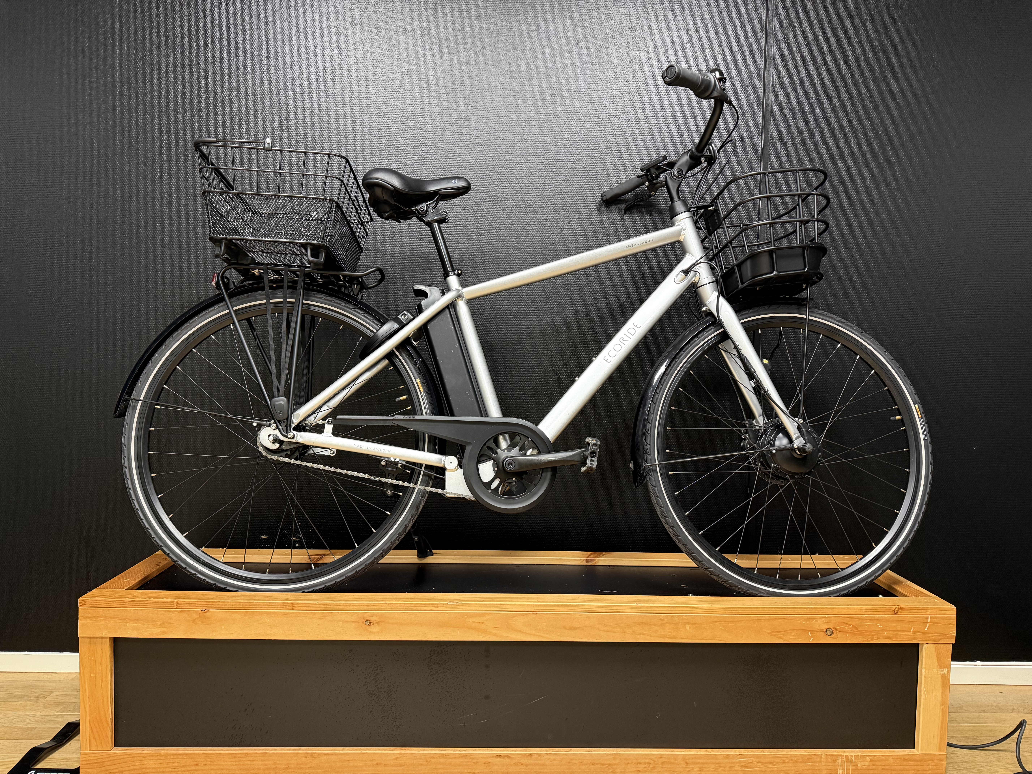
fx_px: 716
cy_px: 387
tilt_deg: -2.6
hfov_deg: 71.6
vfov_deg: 56.8
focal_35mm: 24
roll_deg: -1.1
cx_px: 516
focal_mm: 6.76
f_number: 1.78
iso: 320
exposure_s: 1/50
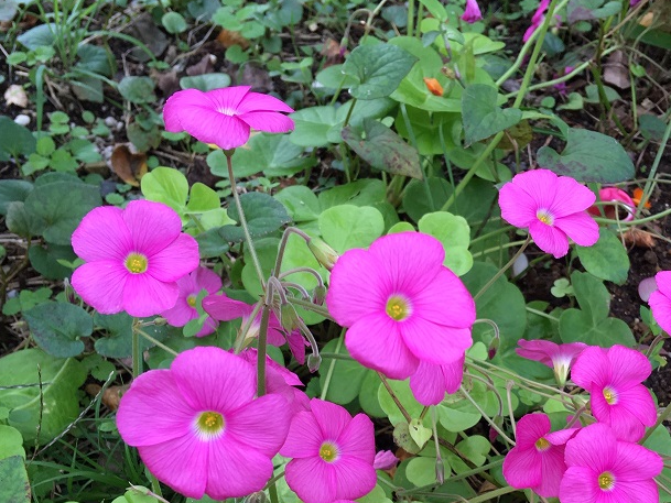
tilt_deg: -51.4
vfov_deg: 29.9
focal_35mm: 48
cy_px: 365
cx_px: 432
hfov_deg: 39.3
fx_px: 931
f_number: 2.2
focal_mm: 4.15
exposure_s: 1/120
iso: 32
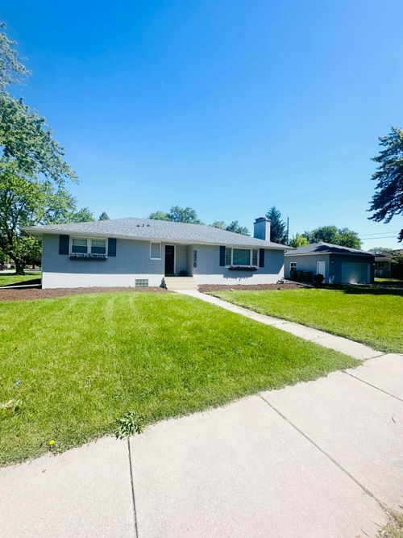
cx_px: 202
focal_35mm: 14
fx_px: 217
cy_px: 269
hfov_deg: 85.7
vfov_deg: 102.1
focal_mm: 2.22
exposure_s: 1/1453
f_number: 2.2
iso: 40
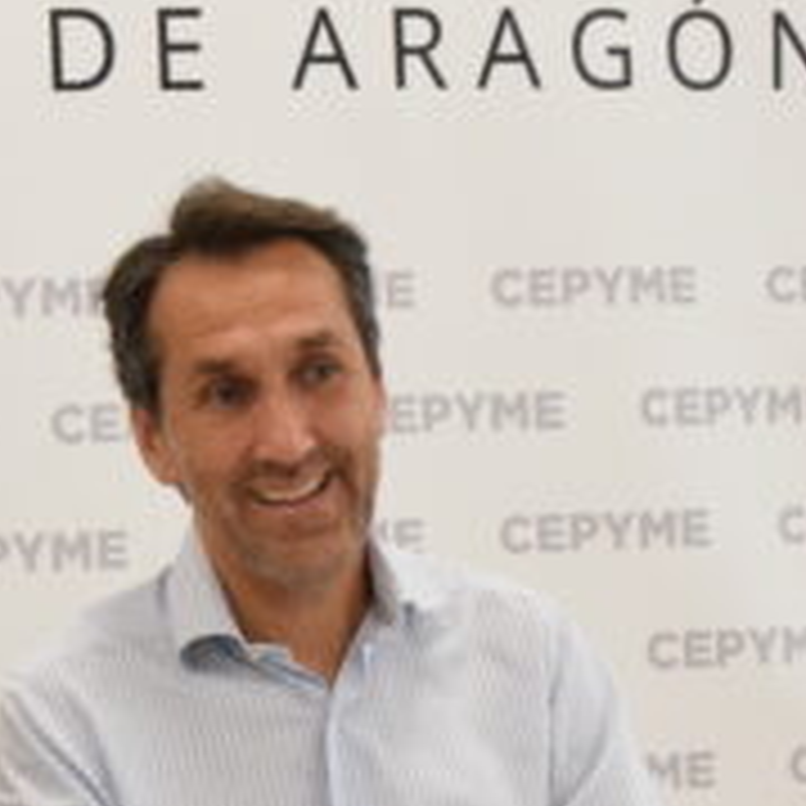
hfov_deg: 12.4
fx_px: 3662
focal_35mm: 139
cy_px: 734
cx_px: 18
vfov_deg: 12.5
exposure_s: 1/250
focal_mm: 28
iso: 4000
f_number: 8
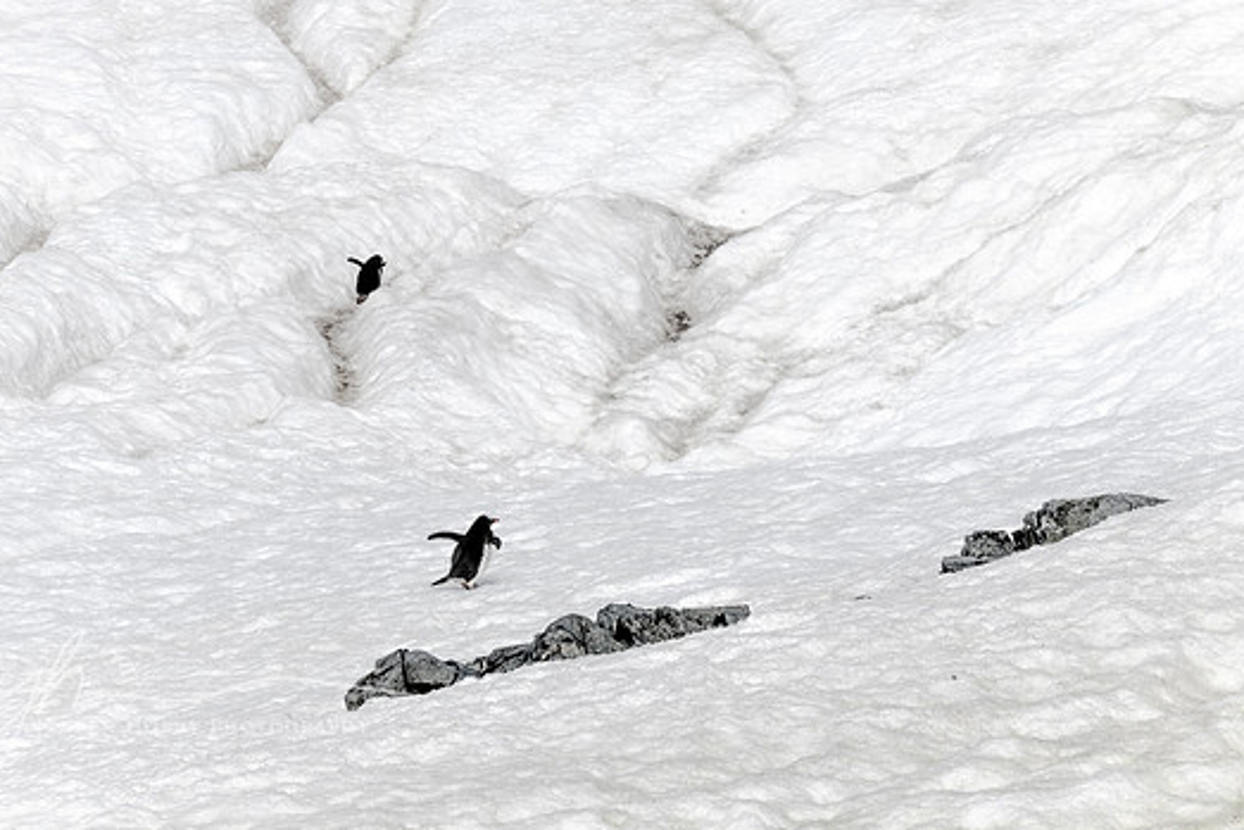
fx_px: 9574
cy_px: 375
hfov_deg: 7.4
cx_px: 597
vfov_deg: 5.0
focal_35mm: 277
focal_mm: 250
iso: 200
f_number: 22
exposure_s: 1/50
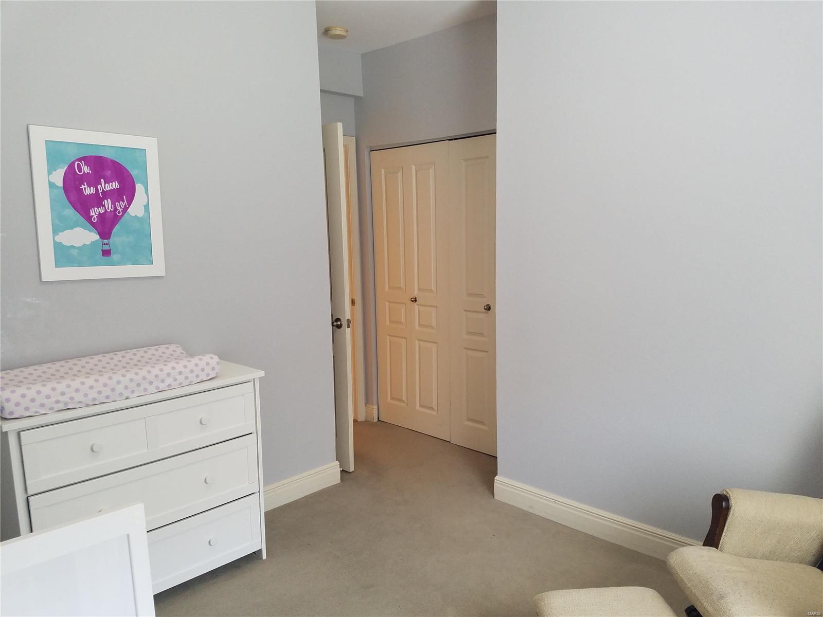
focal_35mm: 26
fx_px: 618
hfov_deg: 67.3
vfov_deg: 53.1
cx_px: 412
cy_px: 308
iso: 125
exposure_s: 1/60
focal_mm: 4.2
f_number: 1.7
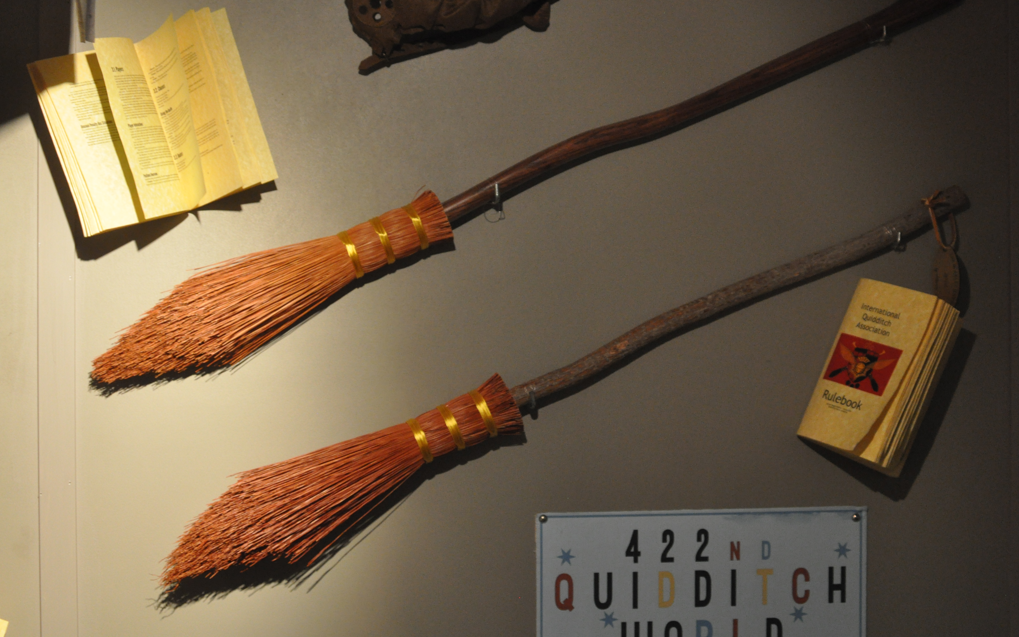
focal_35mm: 54
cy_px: 311
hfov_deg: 37.8
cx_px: 509
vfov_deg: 24.2
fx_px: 1486
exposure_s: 1/25
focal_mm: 35
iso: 1600
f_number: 3.5
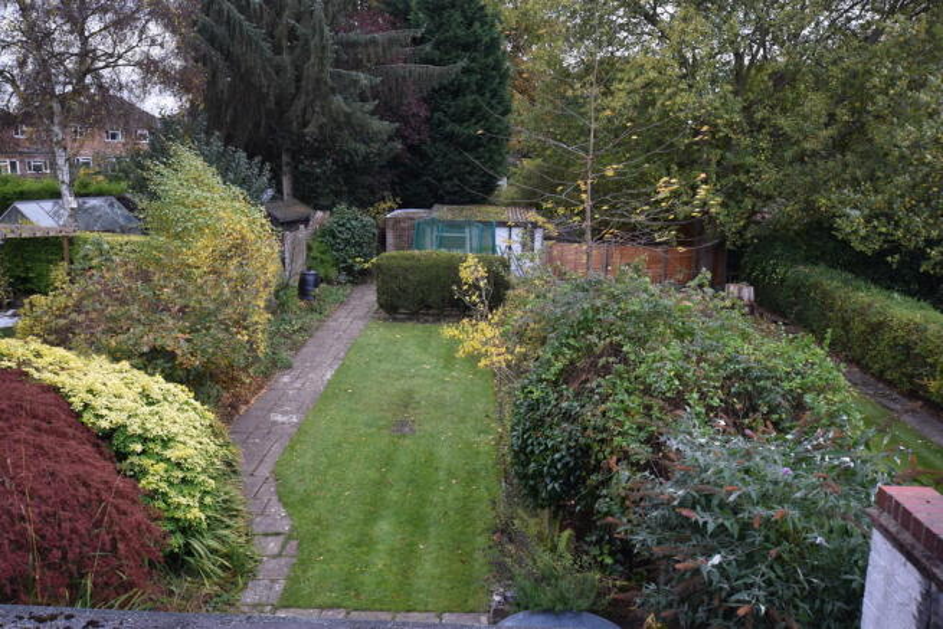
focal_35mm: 30
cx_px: 472
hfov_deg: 61.9
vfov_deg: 43.6
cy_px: 314
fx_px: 786
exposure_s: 1/100
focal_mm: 20
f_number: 5
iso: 400
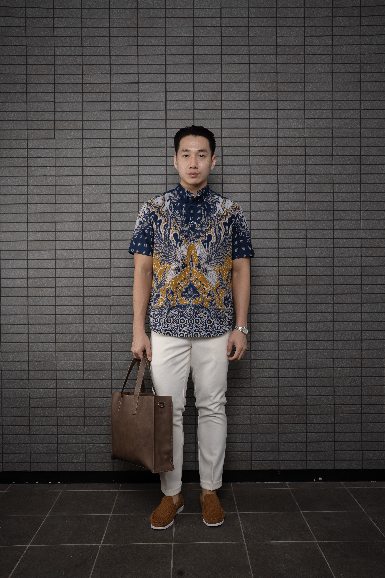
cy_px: 289
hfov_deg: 39.2
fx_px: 541
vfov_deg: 56.2
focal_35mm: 34
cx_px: 192
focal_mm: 33.7
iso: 125
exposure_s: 1/125
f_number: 8
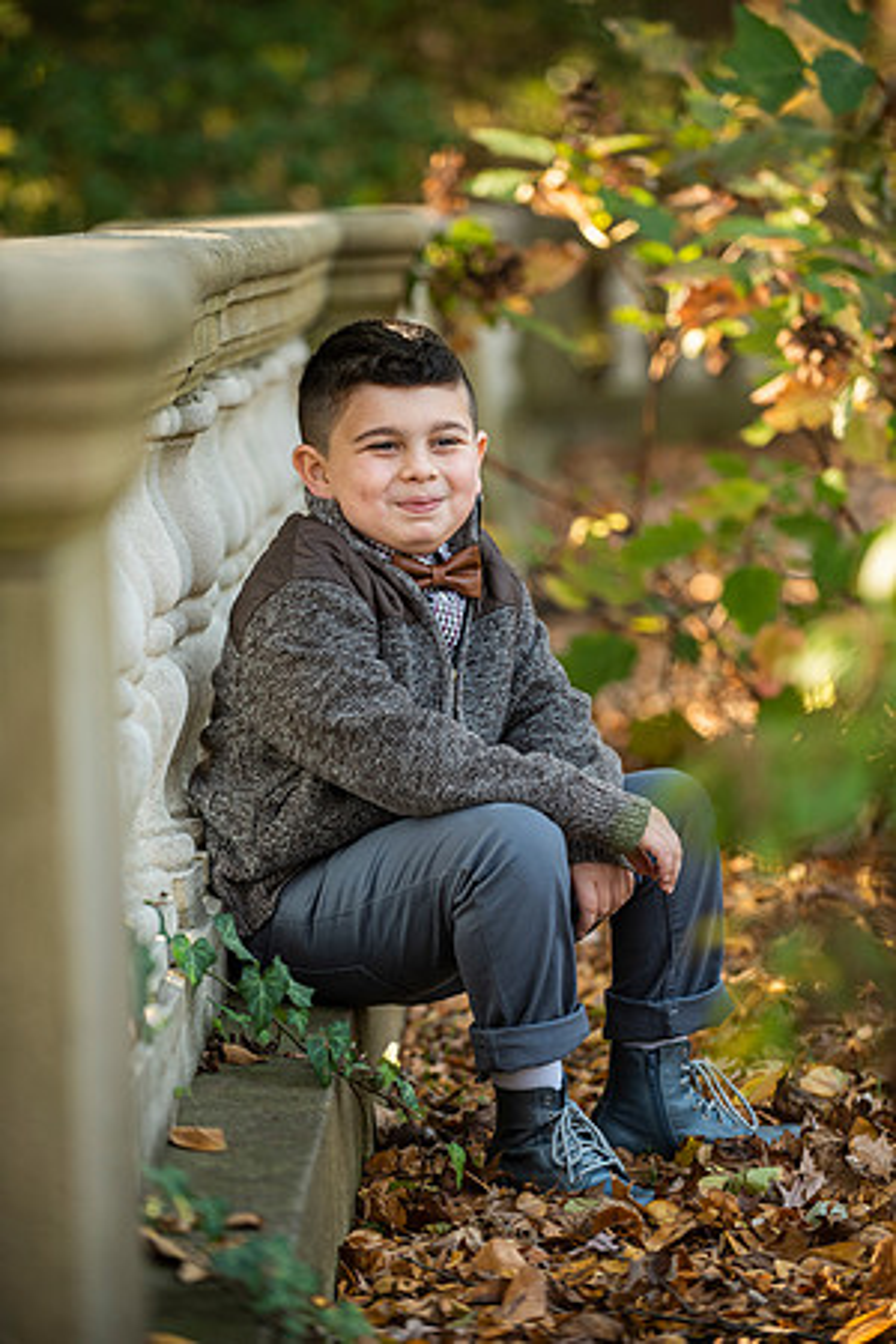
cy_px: 672
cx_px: 448
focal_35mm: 150
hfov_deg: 9.1
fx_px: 5600
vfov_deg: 13.7
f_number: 3.5
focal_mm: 150
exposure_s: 1/200
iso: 250
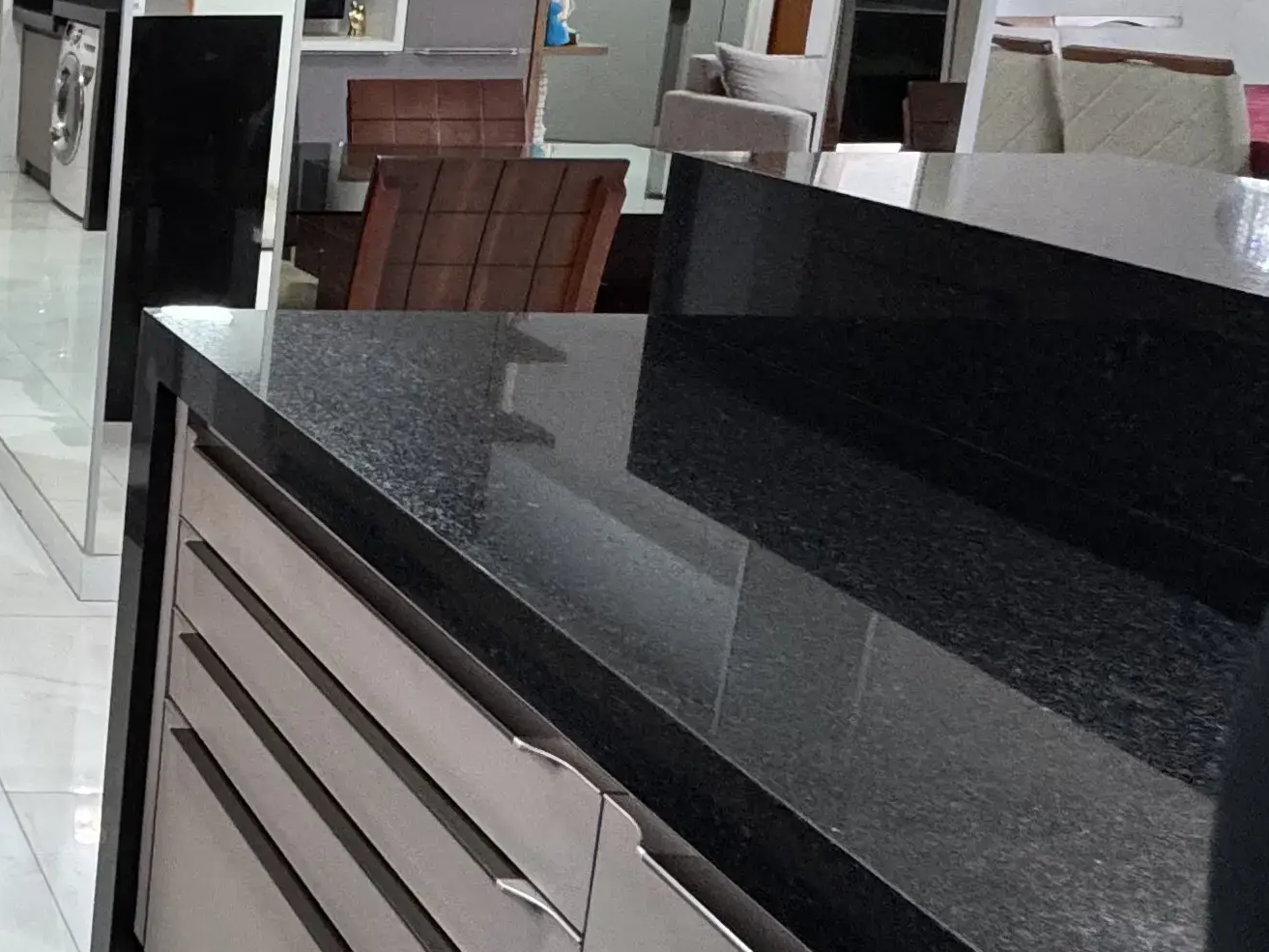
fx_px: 1576
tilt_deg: -13.8
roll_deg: -0.3
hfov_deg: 31.1
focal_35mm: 43
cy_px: 197
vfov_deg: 32.7
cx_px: -474
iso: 200
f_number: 2.2
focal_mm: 2.22
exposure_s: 1/60
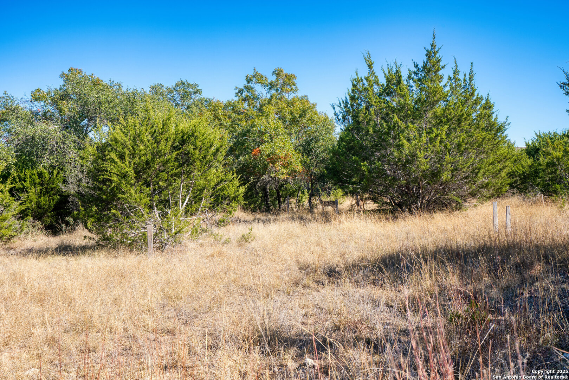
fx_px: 553
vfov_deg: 37.9
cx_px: 284
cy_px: 190
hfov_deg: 54.4
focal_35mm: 35
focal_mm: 35
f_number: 11
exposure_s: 1/250
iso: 100
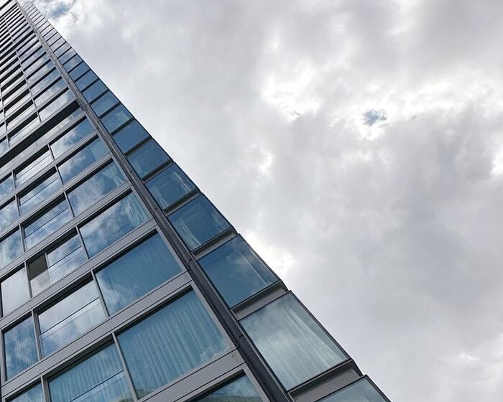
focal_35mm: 40
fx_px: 595
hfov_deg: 39.5
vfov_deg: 37.0
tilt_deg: +61.2
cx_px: -17
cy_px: 267
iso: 40
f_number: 2.2
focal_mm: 2.22
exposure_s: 1/3731
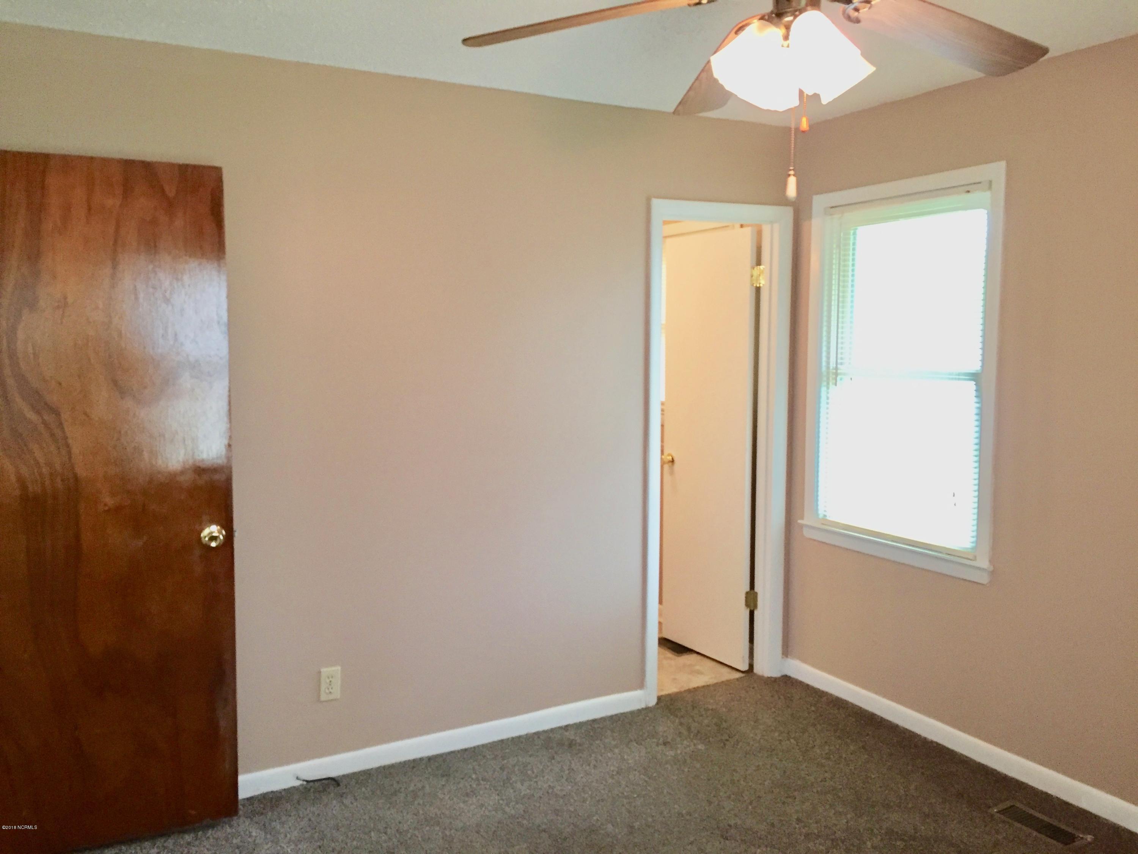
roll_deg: -1.1
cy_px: 427
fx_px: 953
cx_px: 569
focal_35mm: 29
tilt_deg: -4.3
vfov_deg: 48.2
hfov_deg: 61.7
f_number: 2.2
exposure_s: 1/30
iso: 160
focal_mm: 4.15
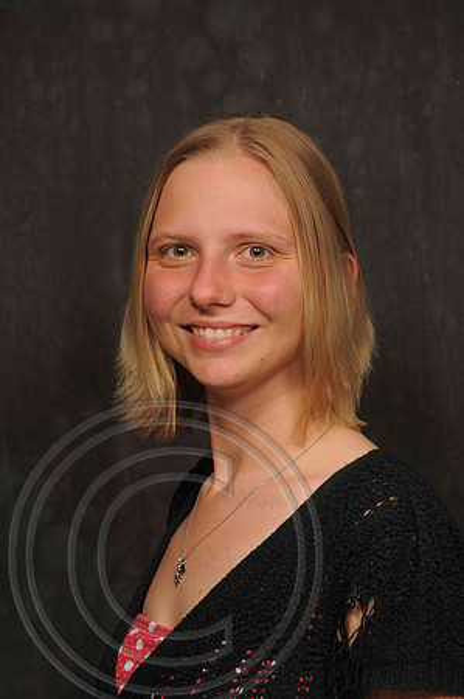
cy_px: 350
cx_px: 232
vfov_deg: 19.5
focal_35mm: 105
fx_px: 2035
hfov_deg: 13.0
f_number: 6.3
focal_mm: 70
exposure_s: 1/60
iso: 200
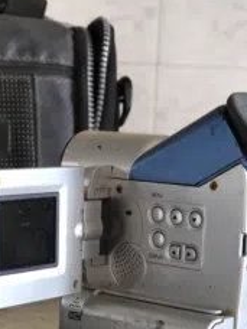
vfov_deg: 19.5
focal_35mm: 100
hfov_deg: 14.8
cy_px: 251
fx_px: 951
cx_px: 120
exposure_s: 1/50
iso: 50
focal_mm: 6.6
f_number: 2.8
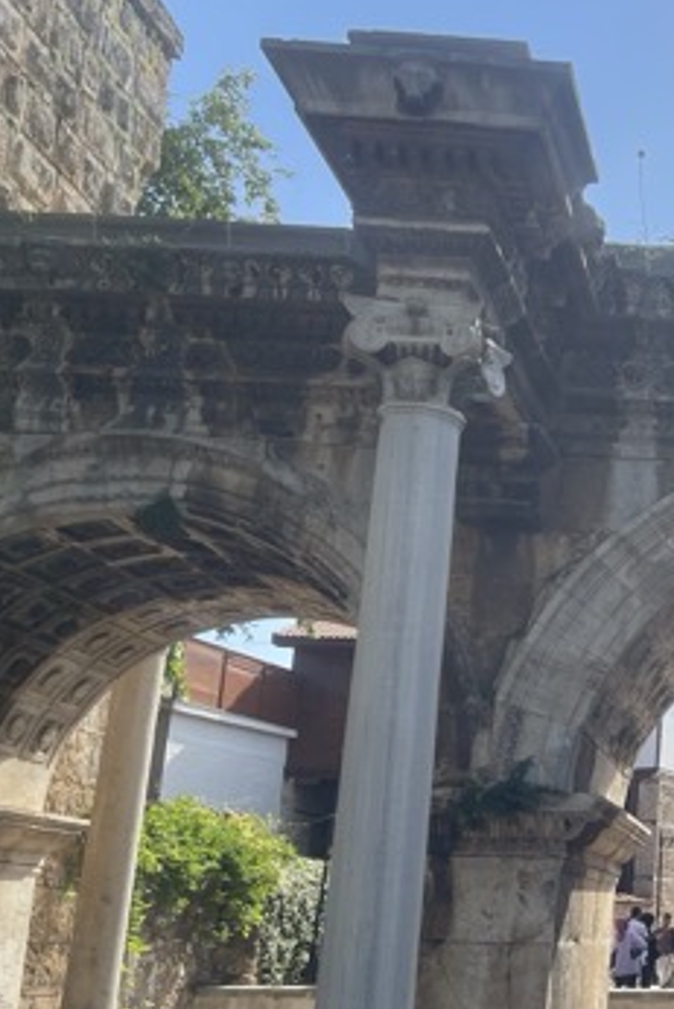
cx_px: 867
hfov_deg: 23.9
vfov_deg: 39.4
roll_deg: -1.4
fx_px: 1403
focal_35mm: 50
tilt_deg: +12.1
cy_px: 621
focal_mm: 5.1
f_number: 1.6
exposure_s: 1/2387
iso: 32
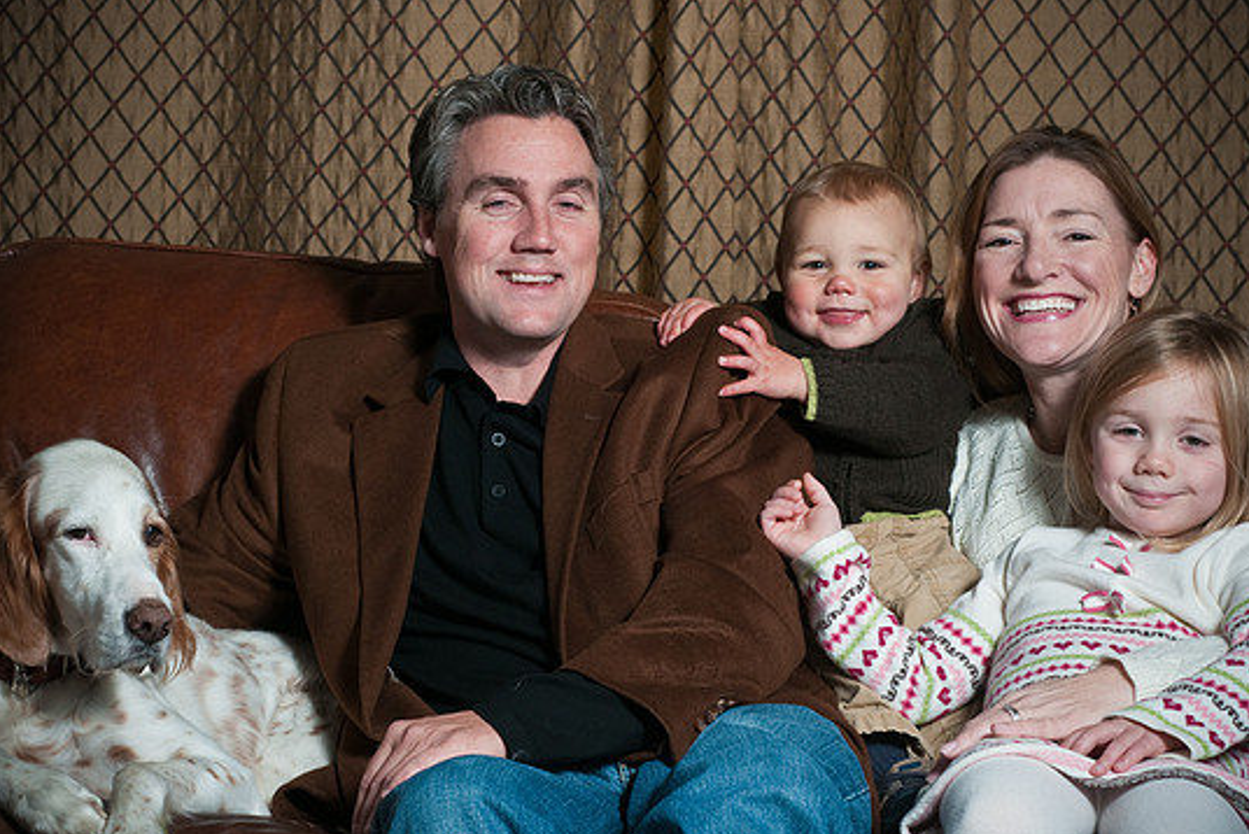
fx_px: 2812
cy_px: 402
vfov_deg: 16.9
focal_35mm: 81
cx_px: 613
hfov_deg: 25.0
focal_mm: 50
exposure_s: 1/160
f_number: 5
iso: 100
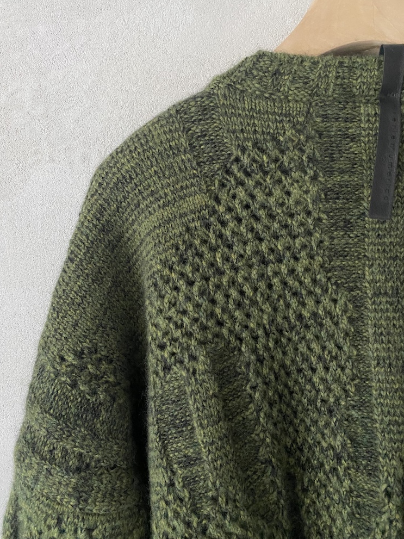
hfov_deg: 49.7
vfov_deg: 63.4
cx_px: 203
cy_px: 256
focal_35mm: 28
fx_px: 436
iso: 320
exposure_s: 1/60
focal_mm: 4.25
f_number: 1.8
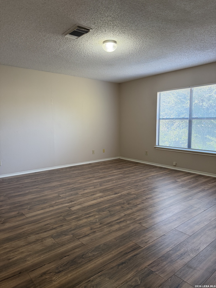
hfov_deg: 56.8
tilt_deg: -6.0
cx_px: 108
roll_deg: +0.0
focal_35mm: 24
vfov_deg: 71.6
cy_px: 144
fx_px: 200
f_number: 1.78
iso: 250
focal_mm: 6.76
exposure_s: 1/120
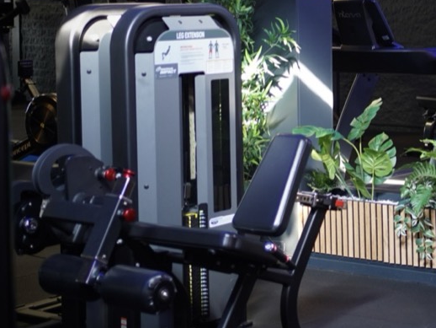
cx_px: 528
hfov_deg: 20.1
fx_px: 1147
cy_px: 76
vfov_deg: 16.2
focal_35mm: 91
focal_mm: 35
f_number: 1.8
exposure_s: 1/50
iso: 400
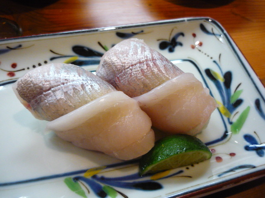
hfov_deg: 55.4
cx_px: 132
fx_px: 253
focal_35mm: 33
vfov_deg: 42.9
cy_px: 99
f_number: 2.8
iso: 400
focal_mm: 5.5
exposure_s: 1/25
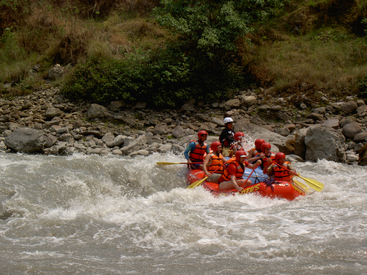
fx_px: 891
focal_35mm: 84
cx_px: 184
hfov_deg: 23.3
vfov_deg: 17.6
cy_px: 138
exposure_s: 1/200
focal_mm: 17.4
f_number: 6.8
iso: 50
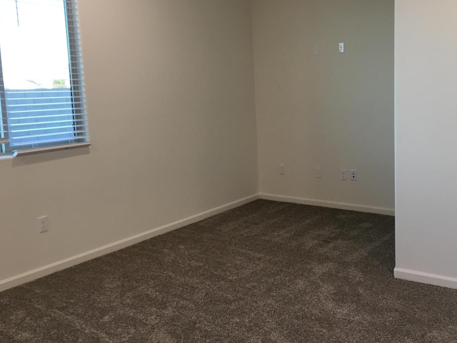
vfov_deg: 37.6
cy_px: 144
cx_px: 287
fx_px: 502
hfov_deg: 48.5
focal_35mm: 38
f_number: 2.2
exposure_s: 1/30
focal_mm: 4.15
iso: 64
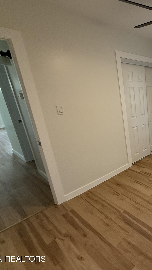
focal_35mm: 21
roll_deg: +0.0
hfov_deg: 41.1
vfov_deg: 83.8
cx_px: 173
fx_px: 150
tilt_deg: -15.7
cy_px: 132
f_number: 2.2
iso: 200
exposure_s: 1/120
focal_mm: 2.22
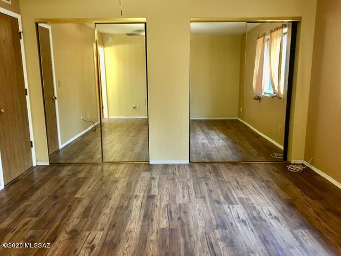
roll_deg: +0.5
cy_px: 128
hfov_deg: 61.7
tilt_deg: -10.9
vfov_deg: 48.2
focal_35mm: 29
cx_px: 170
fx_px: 286
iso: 200
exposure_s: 1/24
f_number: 2.2
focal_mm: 4.15
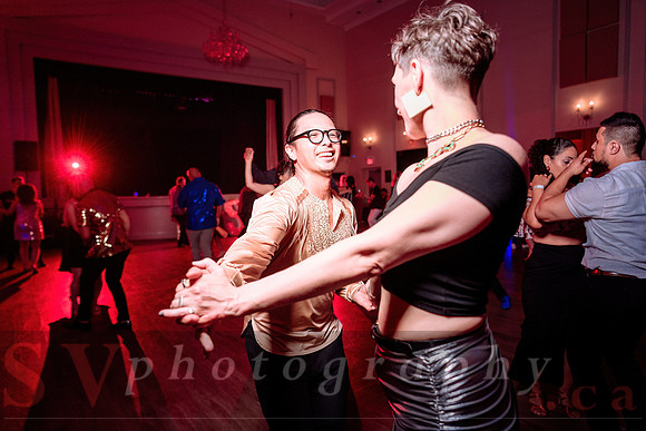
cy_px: 216
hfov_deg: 73.7
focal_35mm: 24
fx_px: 431
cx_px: 323
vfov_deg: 53.2
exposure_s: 1/100
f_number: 3.2
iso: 800
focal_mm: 24
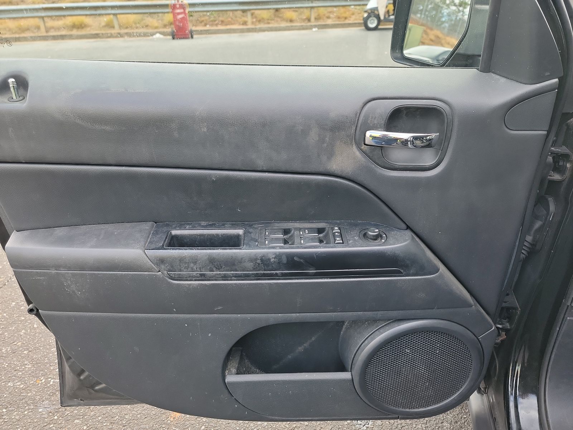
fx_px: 397
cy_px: 215
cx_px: 286
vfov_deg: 56.8
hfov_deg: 71.6
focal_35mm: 24
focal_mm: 6.7
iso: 64
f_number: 1.8
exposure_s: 1/59
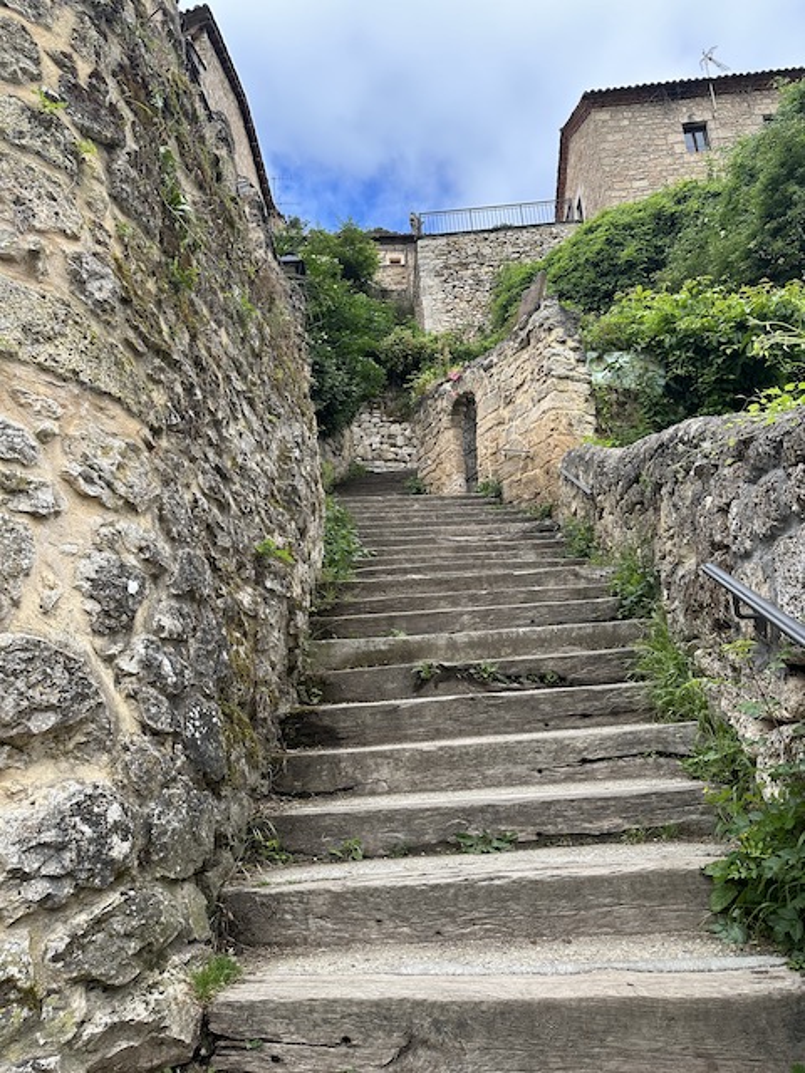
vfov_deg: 71.6
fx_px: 744
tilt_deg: +15.9
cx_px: 402
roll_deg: +3.9
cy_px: 536
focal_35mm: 24
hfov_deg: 56.8
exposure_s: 1/1171
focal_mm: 6.86
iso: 80
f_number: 1.78
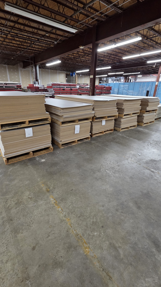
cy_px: 136
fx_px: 114
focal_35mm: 15
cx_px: 72
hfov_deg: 70.3
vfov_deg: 102.9
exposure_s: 1/60
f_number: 2.2
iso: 500
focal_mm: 2.2
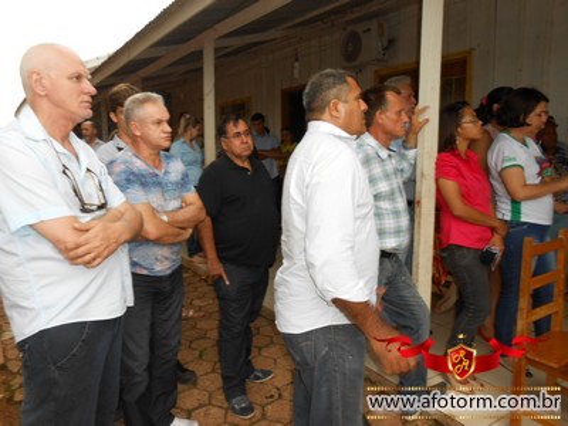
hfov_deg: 67.3
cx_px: 284
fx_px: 427
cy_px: 213
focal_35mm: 26
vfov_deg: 53.1
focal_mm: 4.6
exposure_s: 1/30
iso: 100
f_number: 3.5
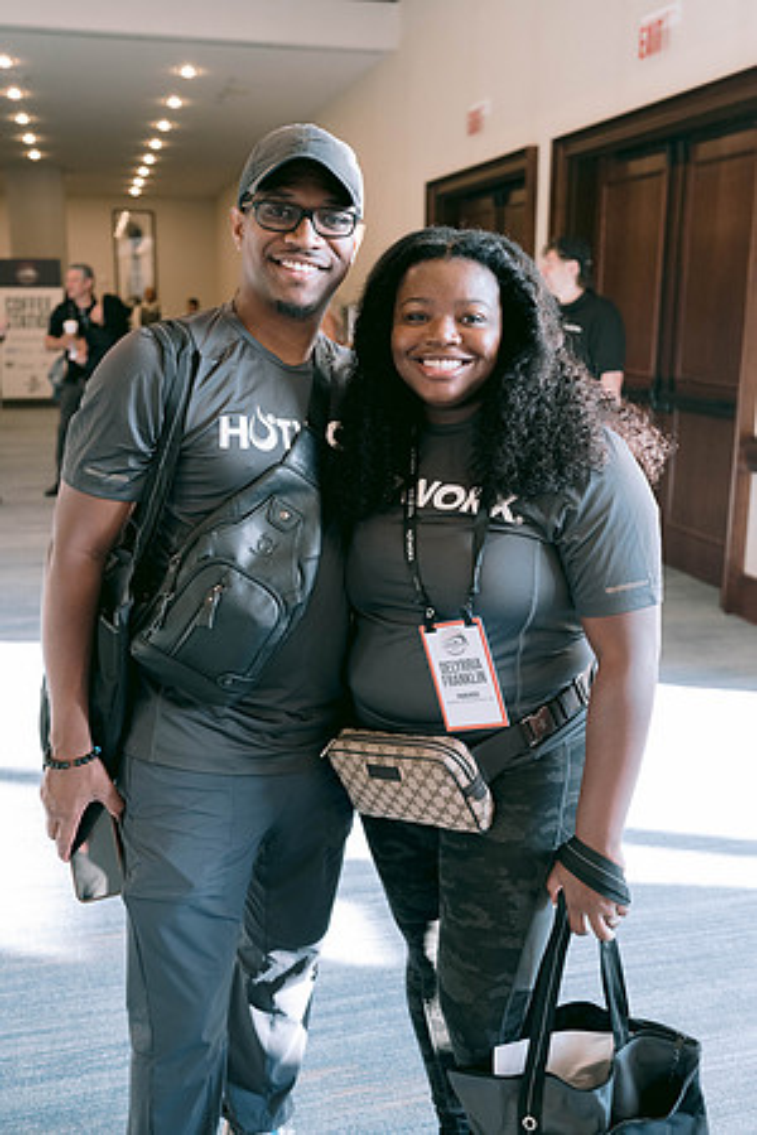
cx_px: 378
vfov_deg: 54.4
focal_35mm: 35
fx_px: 1104
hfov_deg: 37.9
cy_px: 568
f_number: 3.5
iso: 800
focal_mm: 35
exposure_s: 1/100
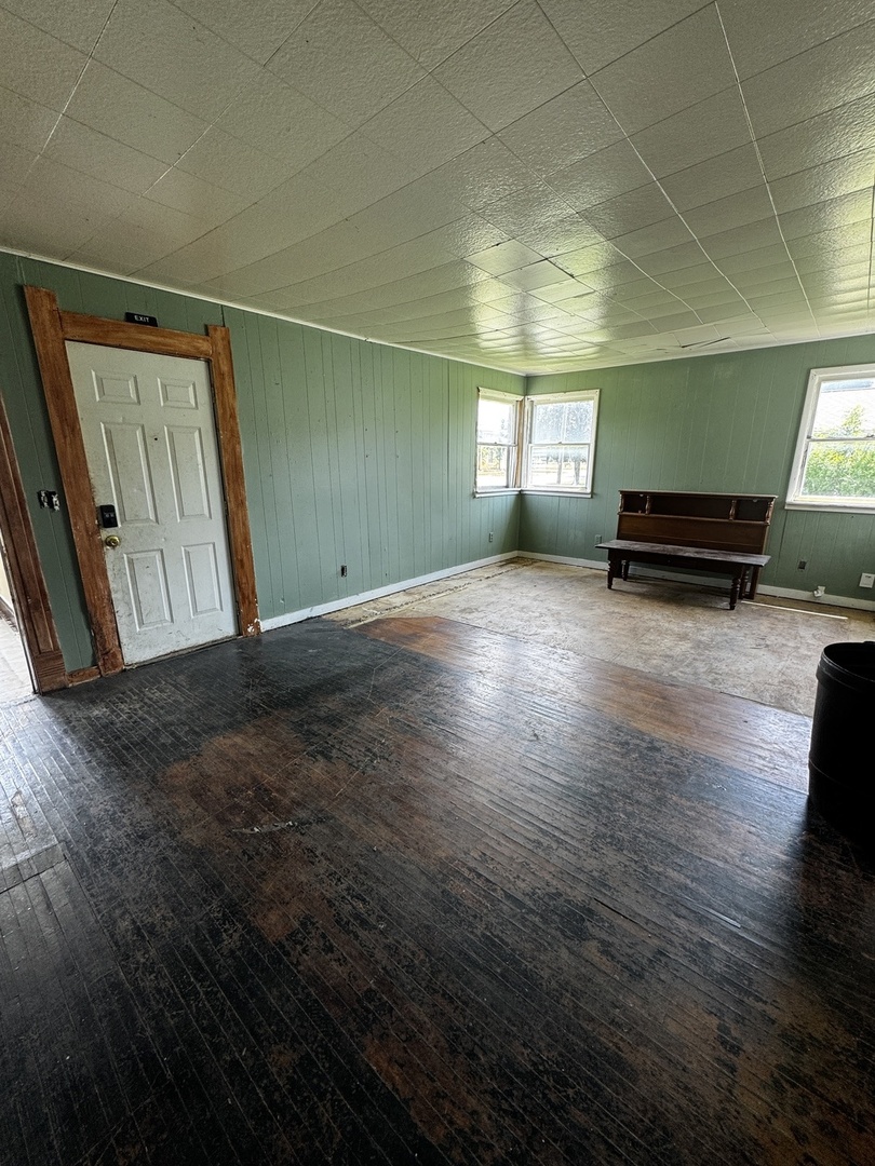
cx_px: 438
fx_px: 472
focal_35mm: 14
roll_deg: +0.7
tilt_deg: -14.6
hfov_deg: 85.7
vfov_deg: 102.1
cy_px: 583
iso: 80
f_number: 2.2
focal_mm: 2.22
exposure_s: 1/99
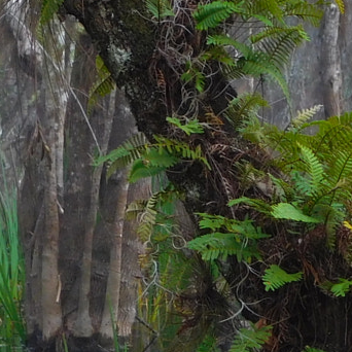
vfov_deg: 5.3
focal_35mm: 331
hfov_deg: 5.3
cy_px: 141
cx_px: 430
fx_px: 3808
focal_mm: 14.2
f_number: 4.4
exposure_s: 1/60
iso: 125
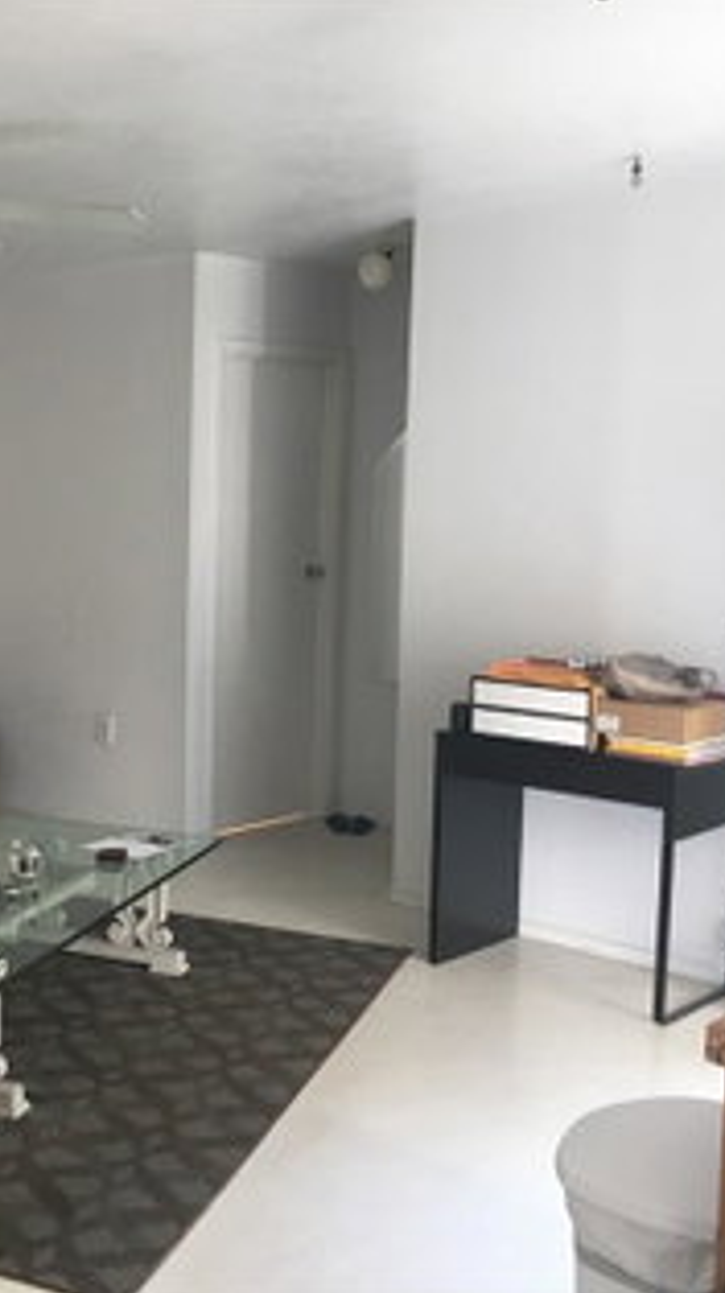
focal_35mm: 43
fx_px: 1474
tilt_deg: -6.0
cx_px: -47
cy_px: 642
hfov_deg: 25.8
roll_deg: +0.9
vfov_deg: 47.4
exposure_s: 1/30
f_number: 2.2
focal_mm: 4.15
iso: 80
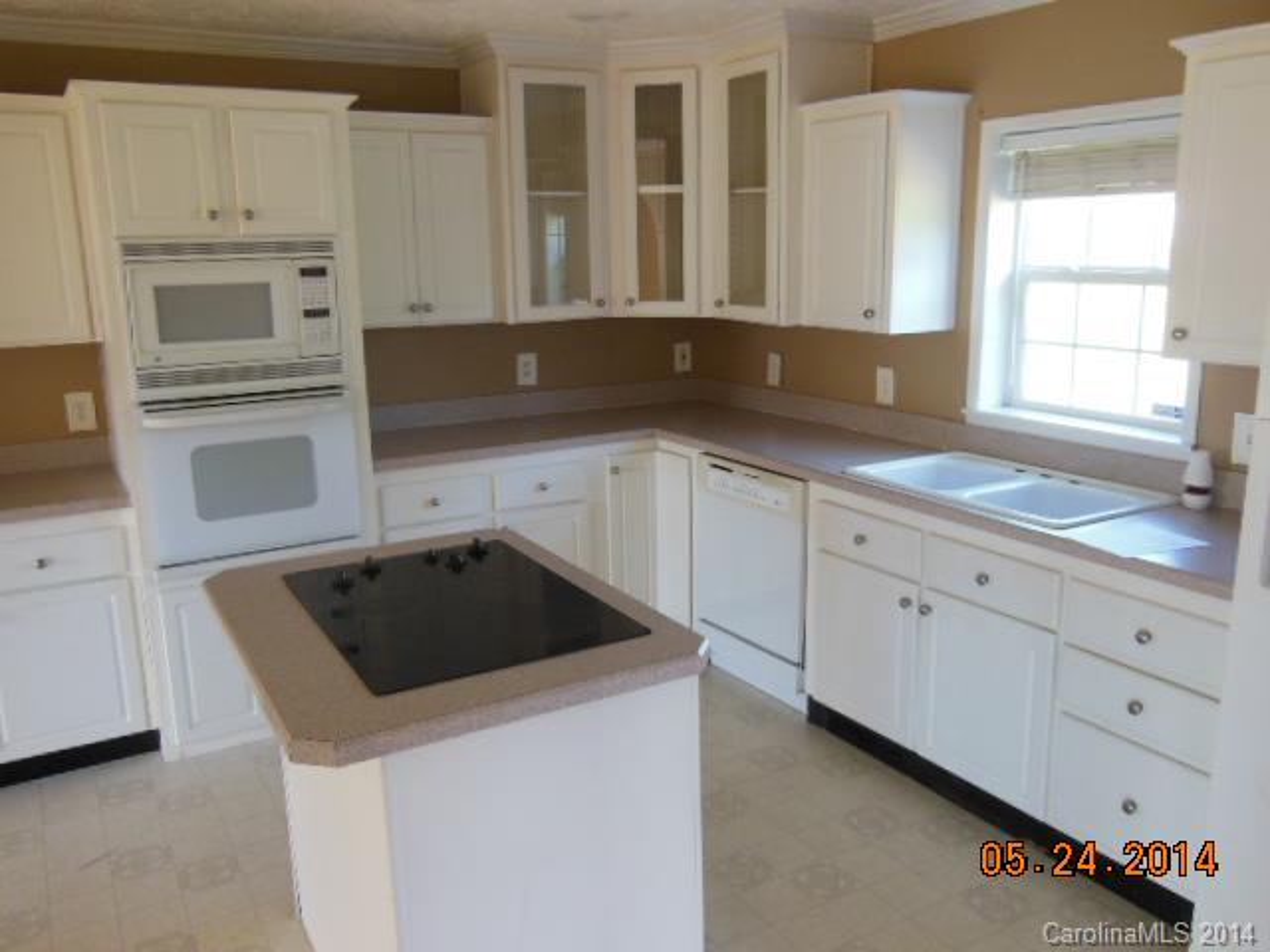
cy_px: 476
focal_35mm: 29
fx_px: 1064
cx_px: 635
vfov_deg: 48.2
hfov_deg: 61.7
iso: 400
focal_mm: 5.2
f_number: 3.7
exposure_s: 1/30
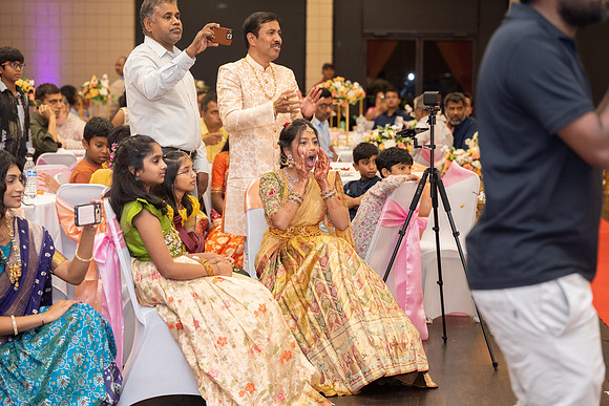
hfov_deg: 26.3
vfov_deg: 17.7
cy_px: 203
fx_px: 1303
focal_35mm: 77
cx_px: 304
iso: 1000
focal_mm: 77
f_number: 3.2
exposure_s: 1/160
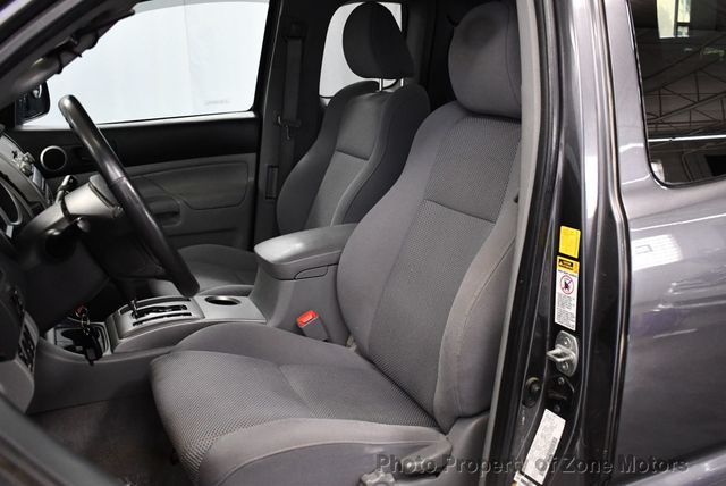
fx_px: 727
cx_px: 363
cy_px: 243
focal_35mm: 36
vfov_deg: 36.9
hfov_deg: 53.1
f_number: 3.5
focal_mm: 18
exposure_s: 1/125
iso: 1800
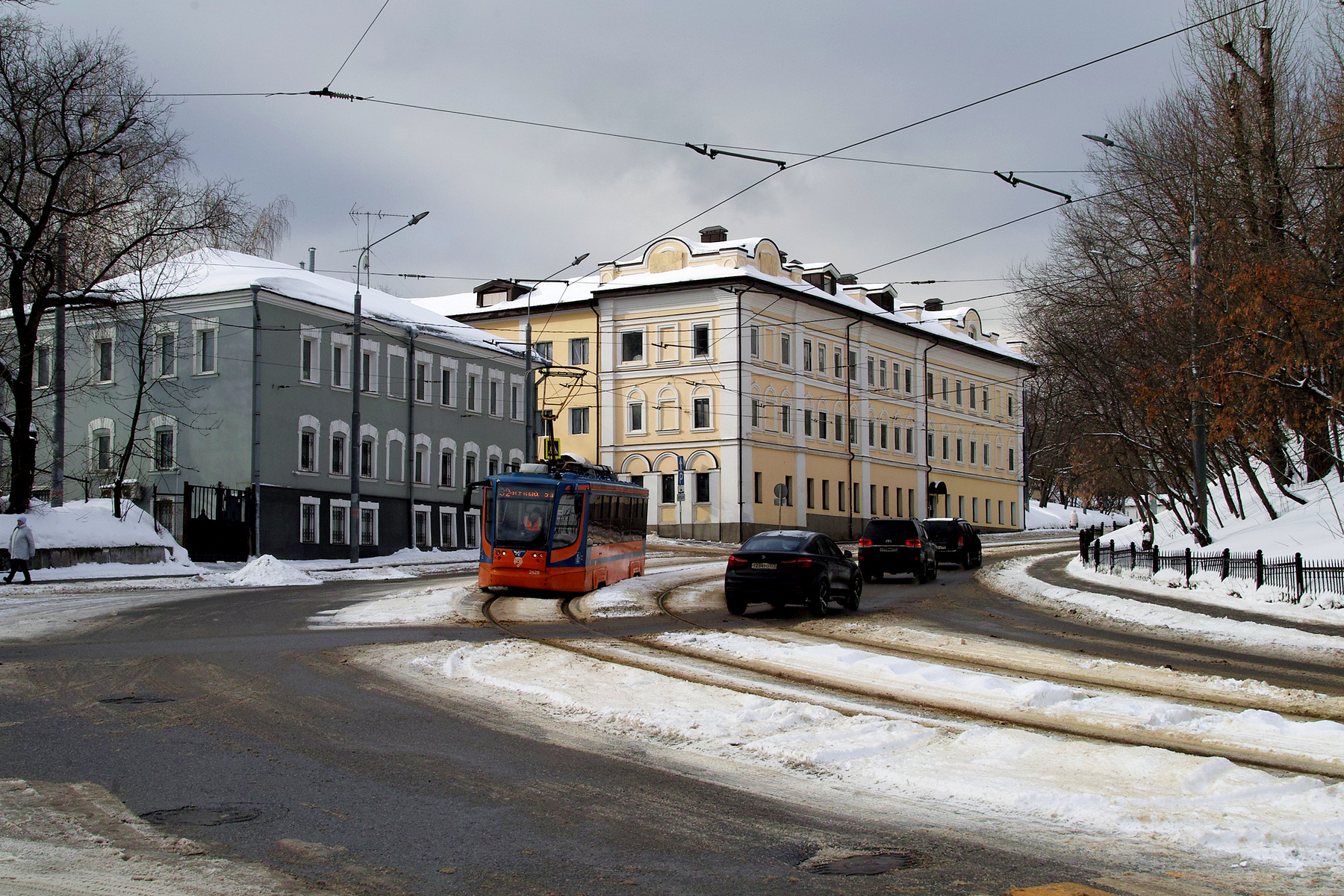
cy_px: 448
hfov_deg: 40.3
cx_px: 672
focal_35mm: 49
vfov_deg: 27.5
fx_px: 1829
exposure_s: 1/200
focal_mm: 29
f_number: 10
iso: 100
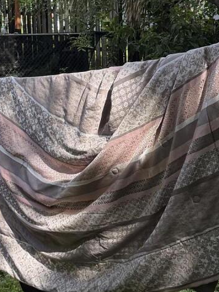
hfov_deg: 14.6
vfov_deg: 19.3
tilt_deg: -6.4
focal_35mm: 101
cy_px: 72
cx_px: 148
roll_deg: -0.8
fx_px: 852
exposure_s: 1/1949
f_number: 1.78
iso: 100
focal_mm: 6.76
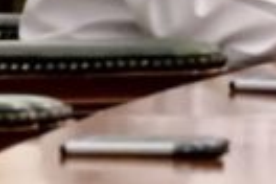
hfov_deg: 5.7
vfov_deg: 4.0
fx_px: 2637
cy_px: -182
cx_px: 721
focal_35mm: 344
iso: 5000
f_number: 4
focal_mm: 65
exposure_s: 1/200
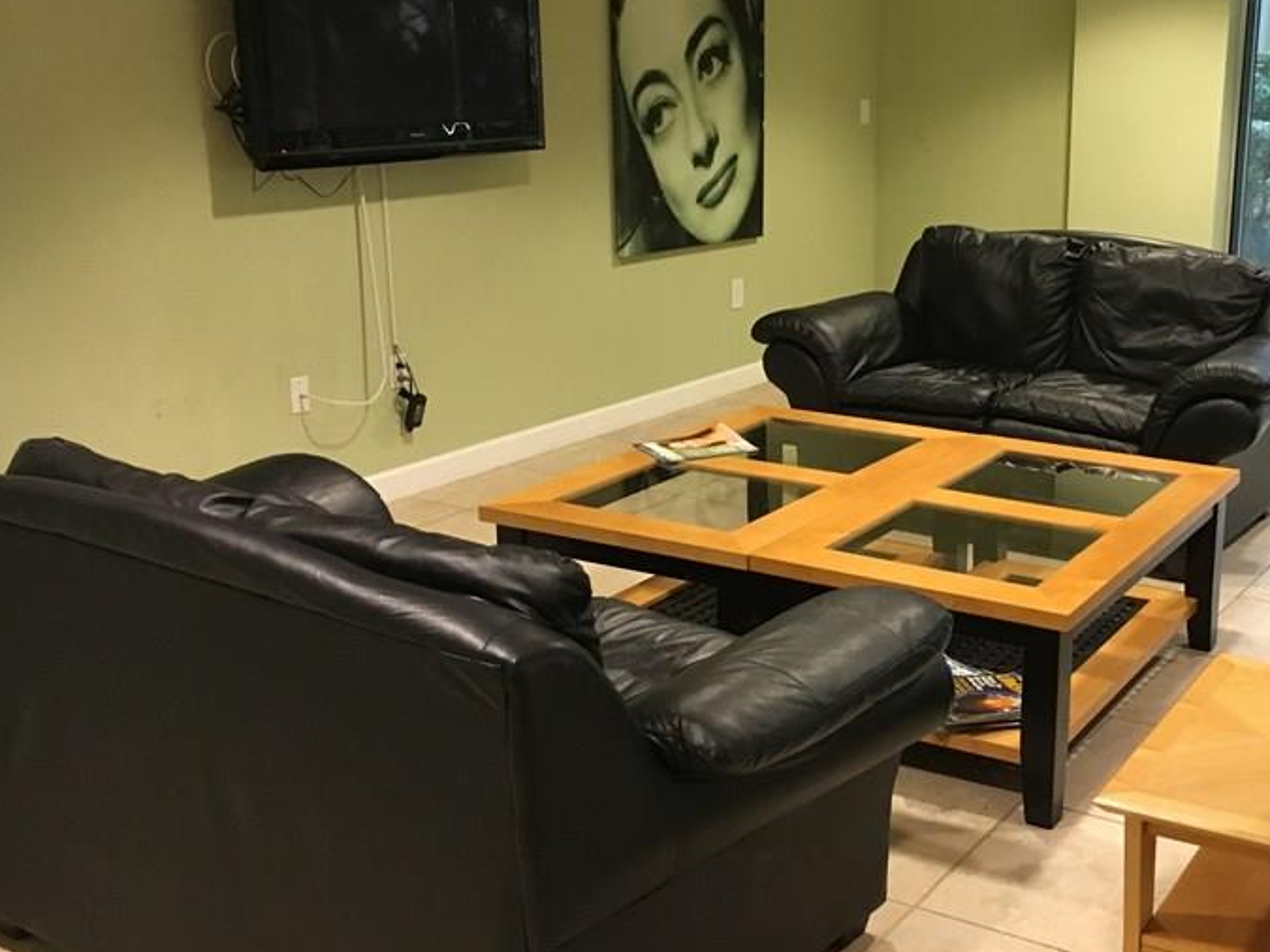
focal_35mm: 44
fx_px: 1614
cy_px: 453
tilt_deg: -13.9
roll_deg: -1.6
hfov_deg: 41.8
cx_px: 937
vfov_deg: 32.9
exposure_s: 1/30
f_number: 2.2
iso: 200
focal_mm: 4.15
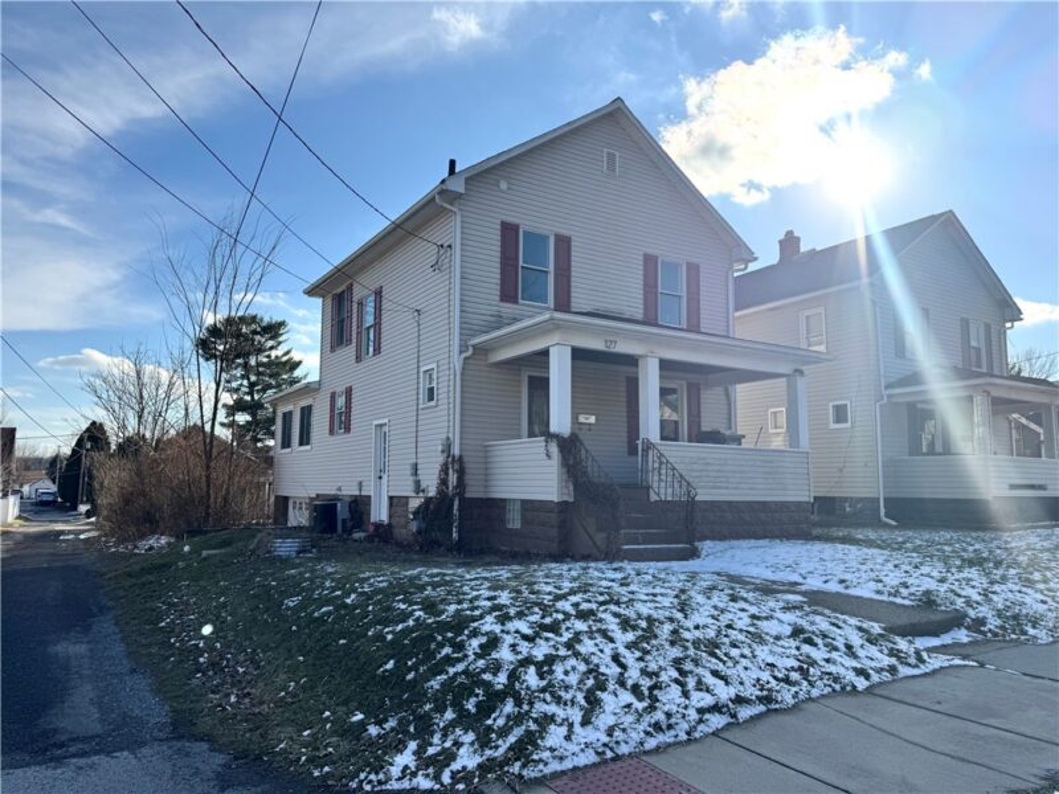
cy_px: 397
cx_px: 530
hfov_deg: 71.6
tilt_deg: +5.9
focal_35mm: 24
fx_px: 734
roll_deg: -0.6
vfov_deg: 56.8
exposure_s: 1/5348
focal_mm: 6.76
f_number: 1.78
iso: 80
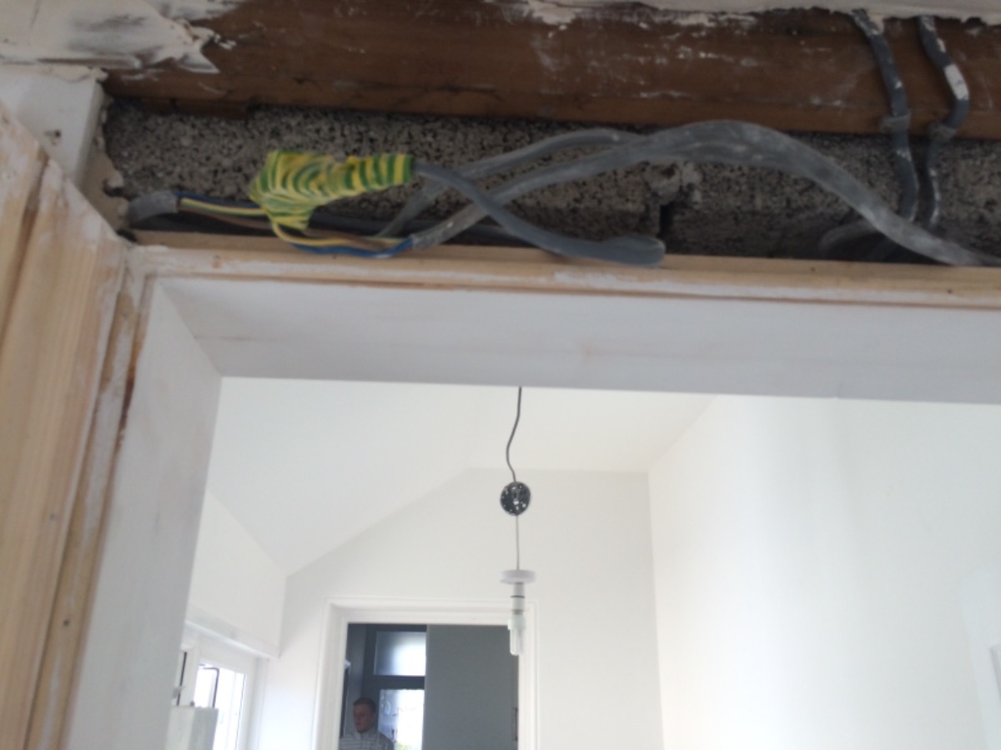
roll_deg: -1.3
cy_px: 375
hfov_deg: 61.7
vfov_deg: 48.2
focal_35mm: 29
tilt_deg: +20.2
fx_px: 839
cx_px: 500
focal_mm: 4.15
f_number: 2.2
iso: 32
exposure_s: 1/213
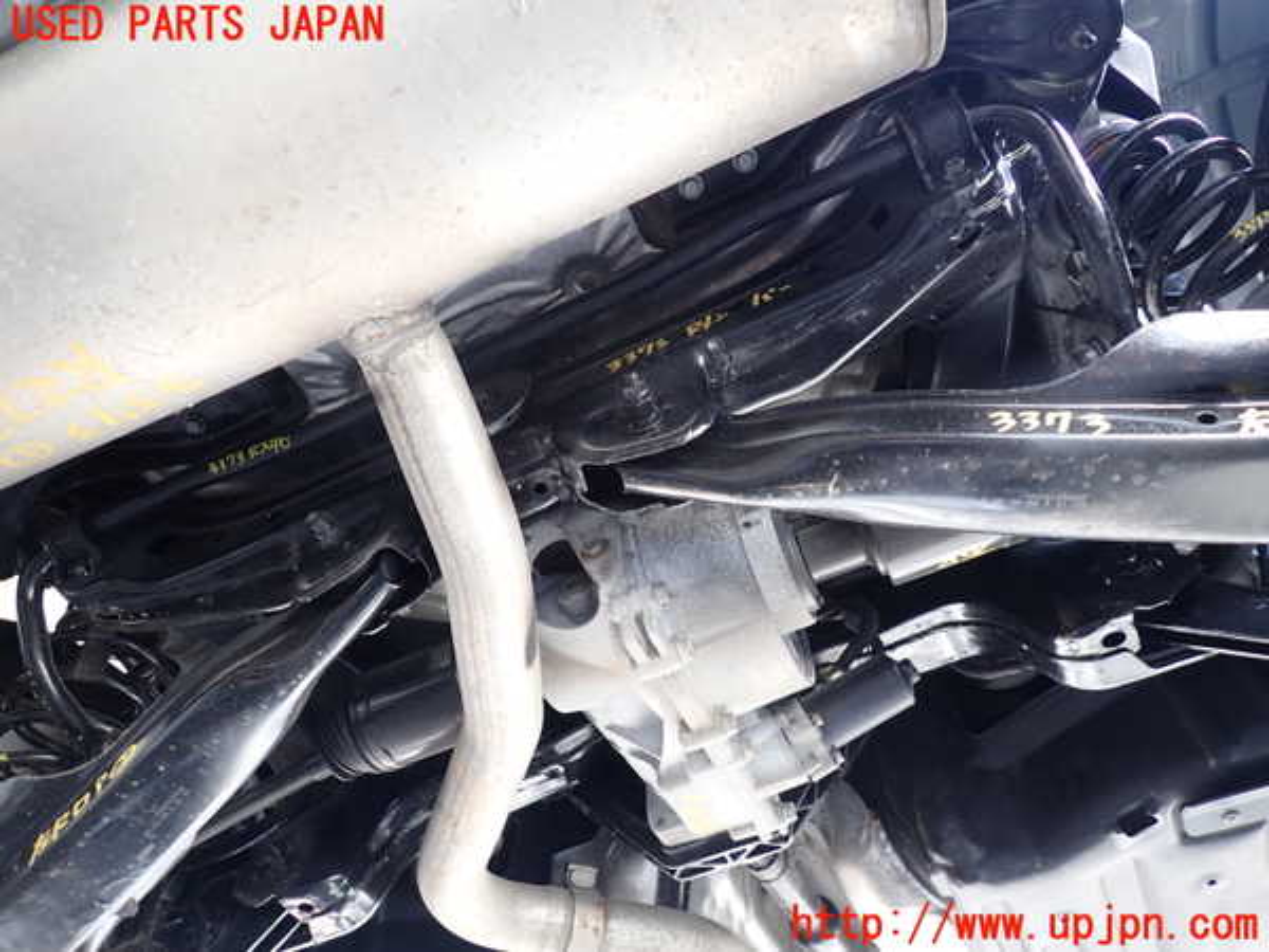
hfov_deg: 69.4
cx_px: 634
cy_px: 476
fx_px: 916
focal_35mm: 25
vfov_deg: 54.9
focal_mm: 4.5
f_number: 2
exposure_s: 1/40
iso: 200
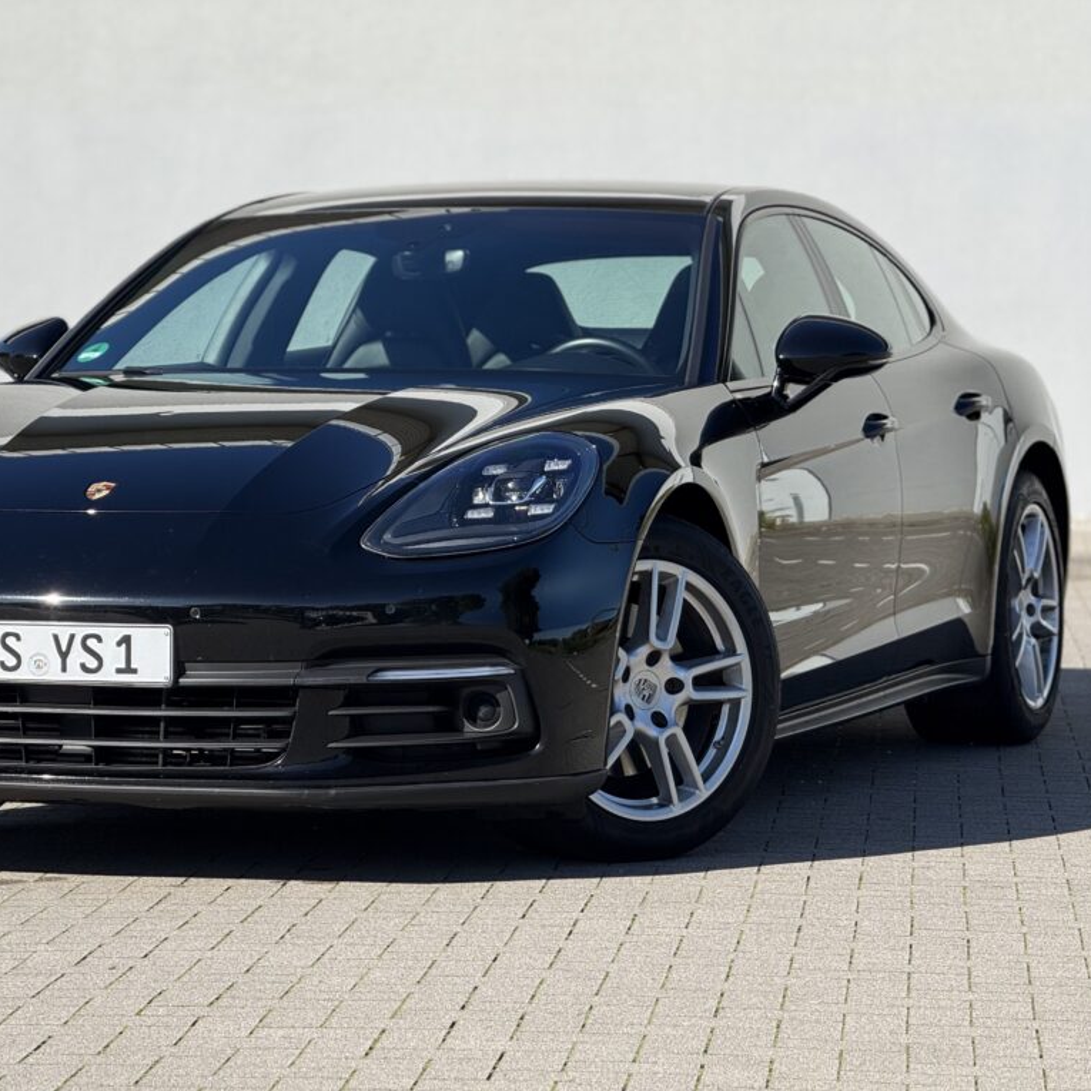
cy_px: 545
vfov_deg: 12.3
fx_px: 5063
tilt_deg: -0.7
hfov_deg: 12.3
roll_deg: +0.4
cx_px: 402
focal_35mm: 142
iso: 64
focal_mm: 15.66
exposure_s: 1/1167
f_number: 2.8
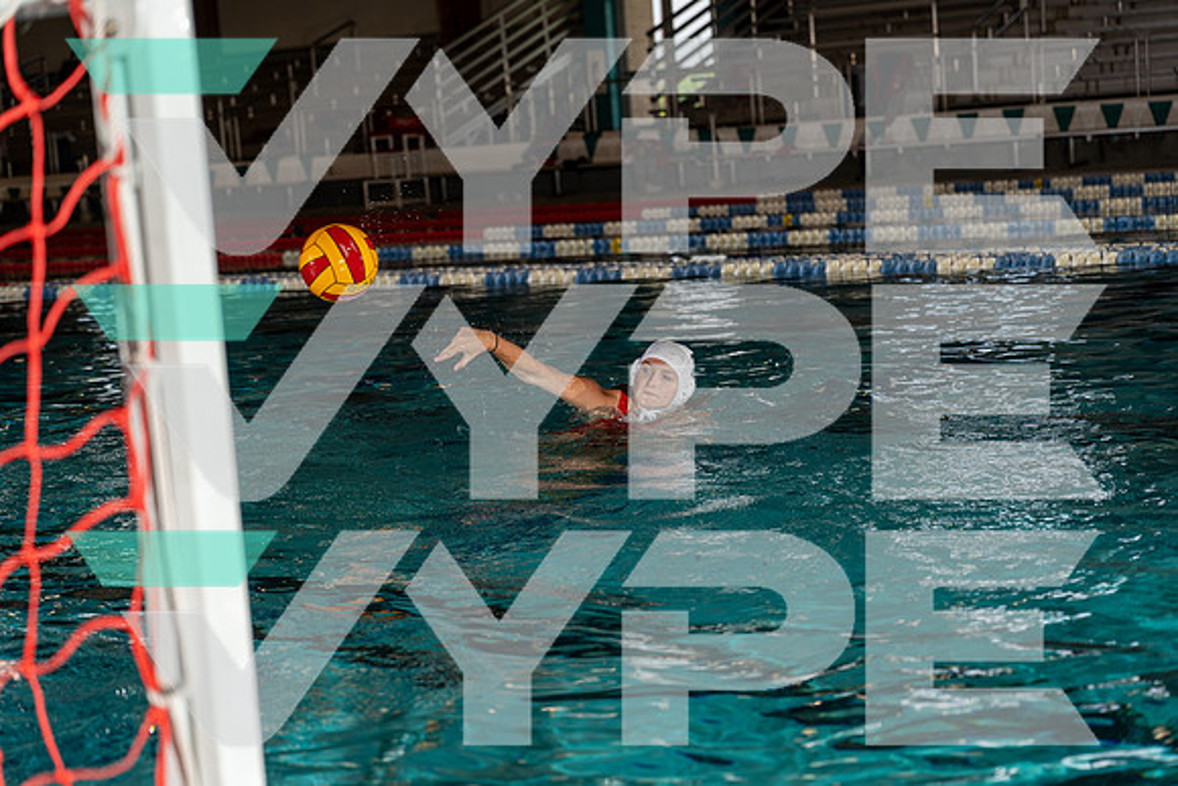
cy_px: 393
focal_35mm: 70
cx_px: 589
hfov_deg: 28.8
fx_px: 2291
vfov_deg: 19.5
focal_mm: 70
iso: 100
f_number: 4
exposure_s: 1/250
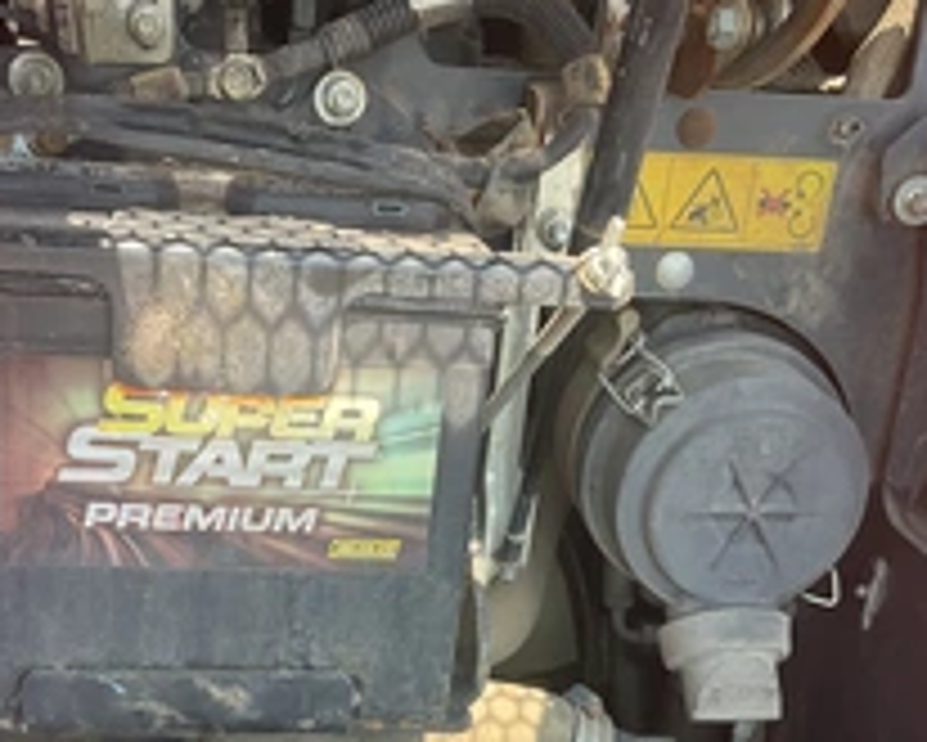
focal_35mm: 55
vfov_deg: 27.3
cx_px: 338
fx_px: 1510
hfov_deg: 33.9
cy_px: 558
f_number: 1.8
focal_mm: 3
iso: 25
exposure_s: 1/206
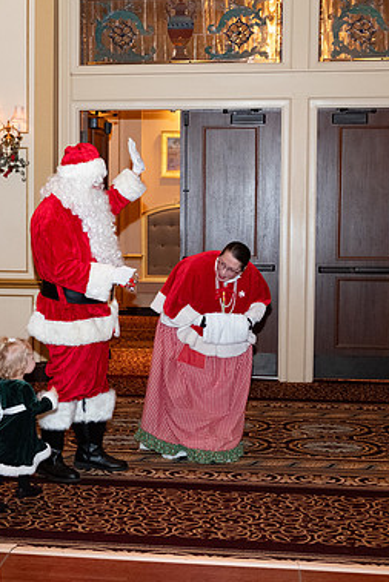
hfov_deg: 21.1
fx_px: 1036
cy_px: 289
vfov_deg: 31.4
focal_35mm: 64
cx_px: 95
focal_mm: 26.5
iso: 2500
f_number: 3.2
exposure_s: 1/125
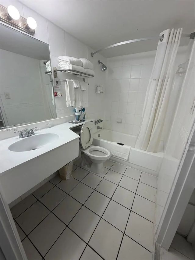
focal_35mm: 14
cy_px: 130
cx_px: 98
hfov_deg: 85.7
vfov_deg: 102.1
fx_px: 105
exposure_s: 1/120
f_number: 2.2
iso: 125
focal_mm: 2.22
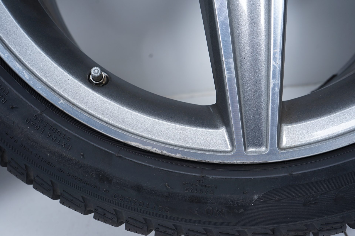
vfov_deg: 35.9
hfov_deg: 51.9
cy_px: 118
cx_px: 178
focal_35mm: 37
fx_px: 365
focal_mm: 37
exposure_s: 1/100
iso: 250
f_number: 7.1
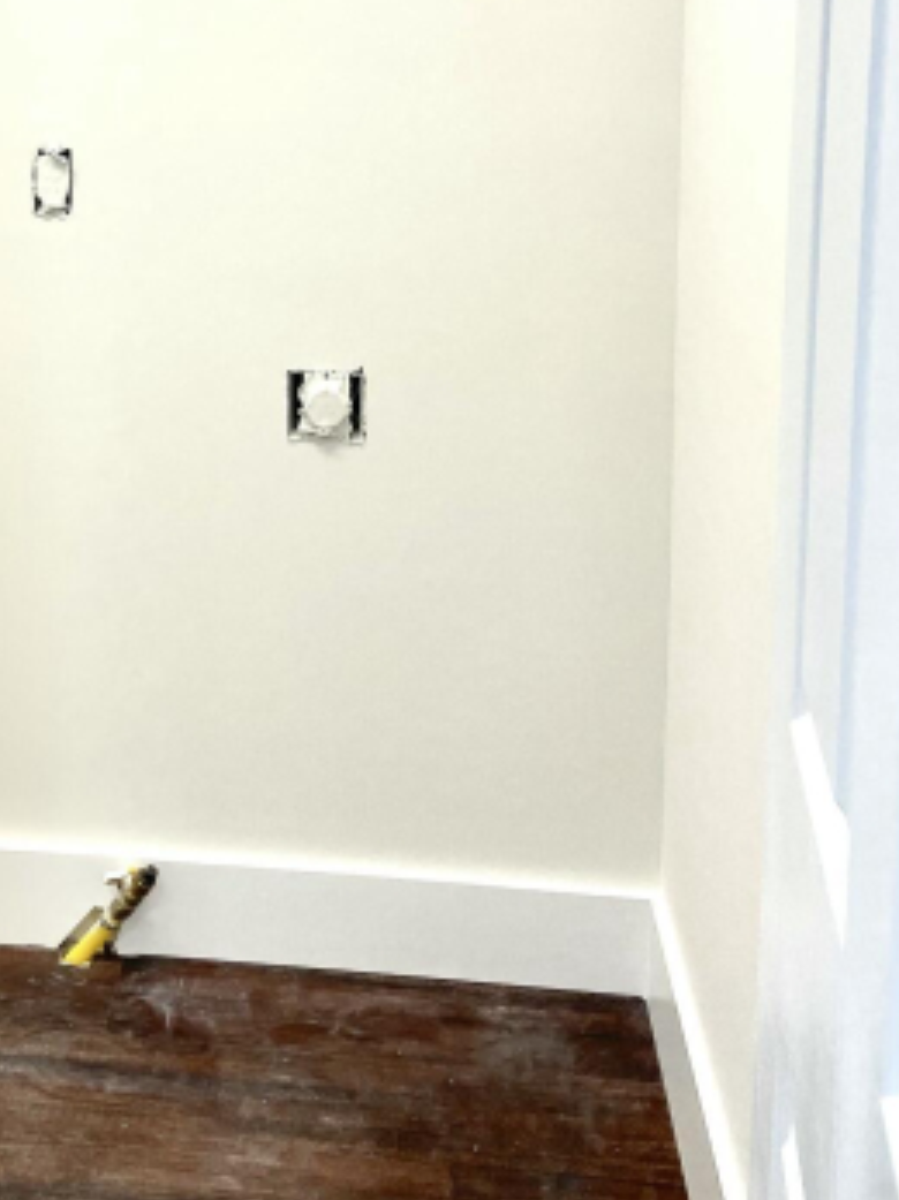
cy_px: 140
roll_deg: +0.2
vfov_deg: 36.1
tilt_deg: -8.1
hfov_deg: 28.3
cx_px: 138
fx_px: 1732
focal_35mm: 50
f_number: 1.6
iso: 32
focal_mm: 4.2
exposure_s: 1/120
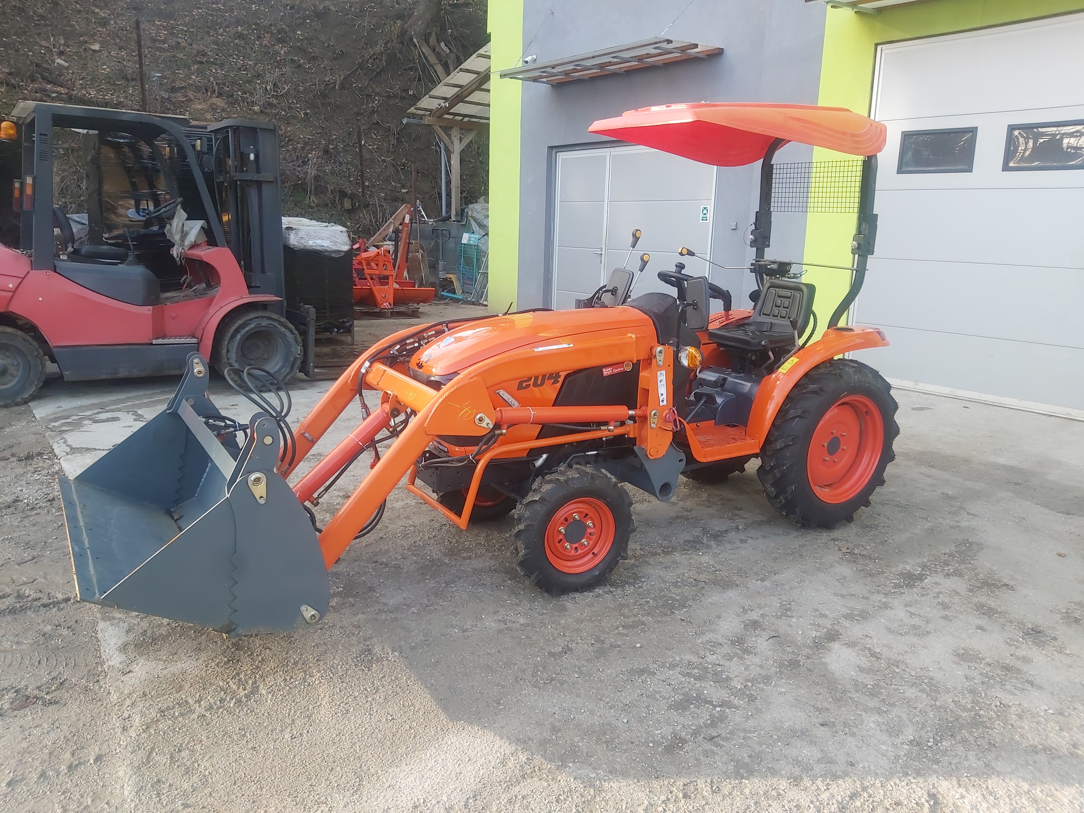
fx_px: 814
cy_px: 406
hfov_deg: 67.3
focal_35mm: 26
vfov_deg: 53.1
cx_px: 542
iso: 64
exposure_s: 1/184
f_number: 1.7
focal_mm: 3.92
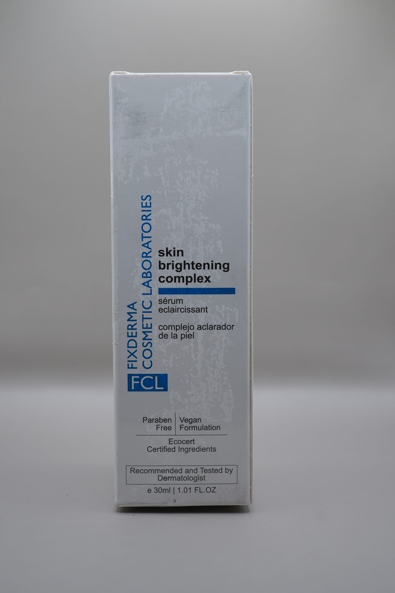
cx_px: 198
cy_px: 296
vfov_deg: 53.1
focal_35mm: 36
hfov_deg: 36.9
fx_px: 592
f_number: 6.3
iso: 160
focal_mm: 24
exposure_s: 1/80
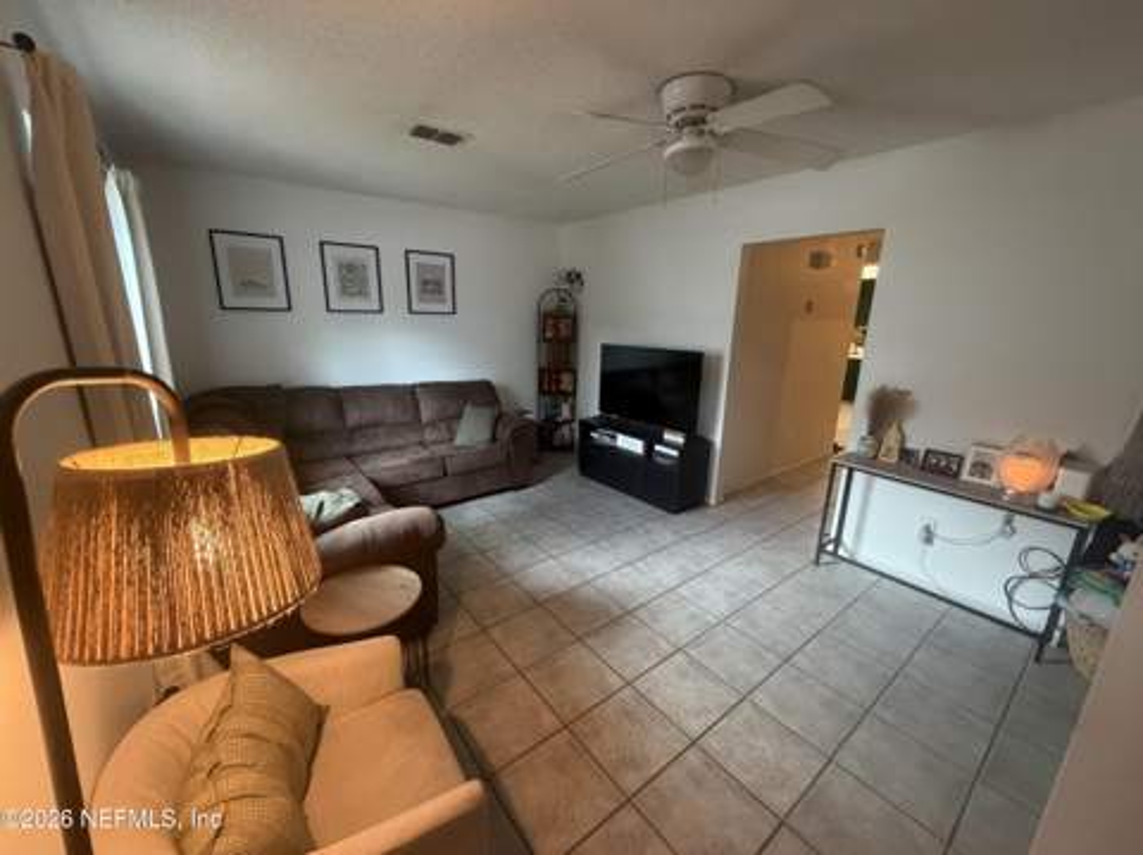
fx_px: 462
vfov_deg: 85.6
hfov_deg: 102.1
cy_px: 428
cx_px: 572
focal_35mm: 14
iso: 500
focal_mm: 2.22
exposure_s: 1/60
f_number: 2.2
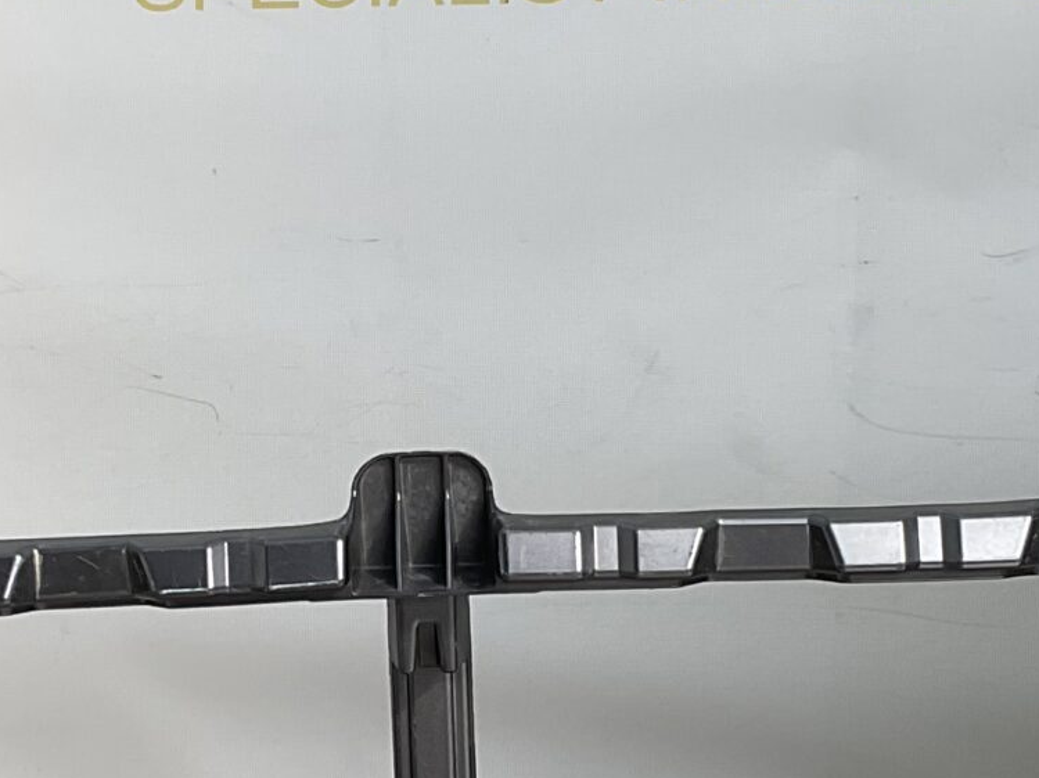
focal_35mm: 99
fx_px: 2971
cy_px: 563
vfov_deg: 14.9
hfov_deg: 19.8
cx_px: 459
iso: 16
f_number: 1.8
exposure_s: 1/324
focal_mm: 3
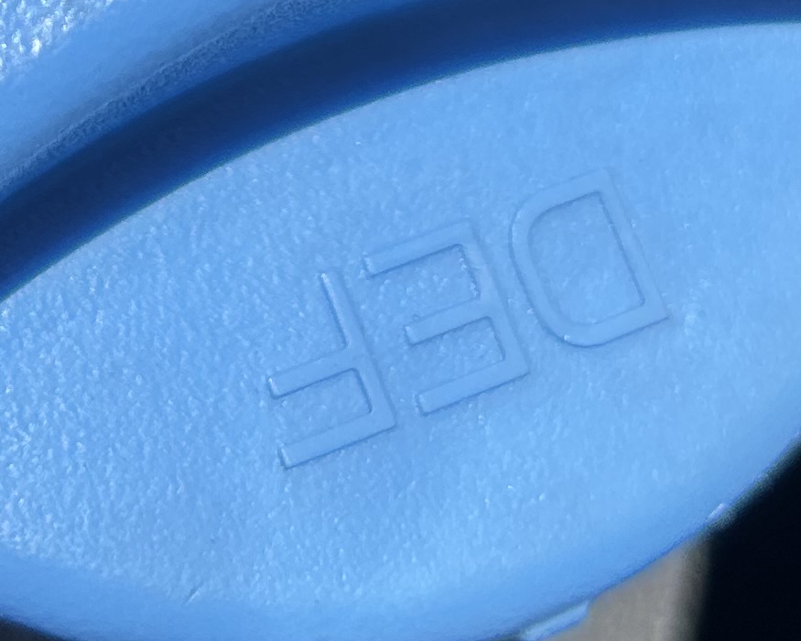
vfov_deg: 12.4
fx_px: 2774
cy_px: -401
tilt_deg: -42.0
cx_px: 73
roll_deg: -7.6
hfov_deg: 16.2
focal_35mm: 117
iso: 50
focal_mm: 5.7
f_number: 1.5
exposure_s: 1/3831
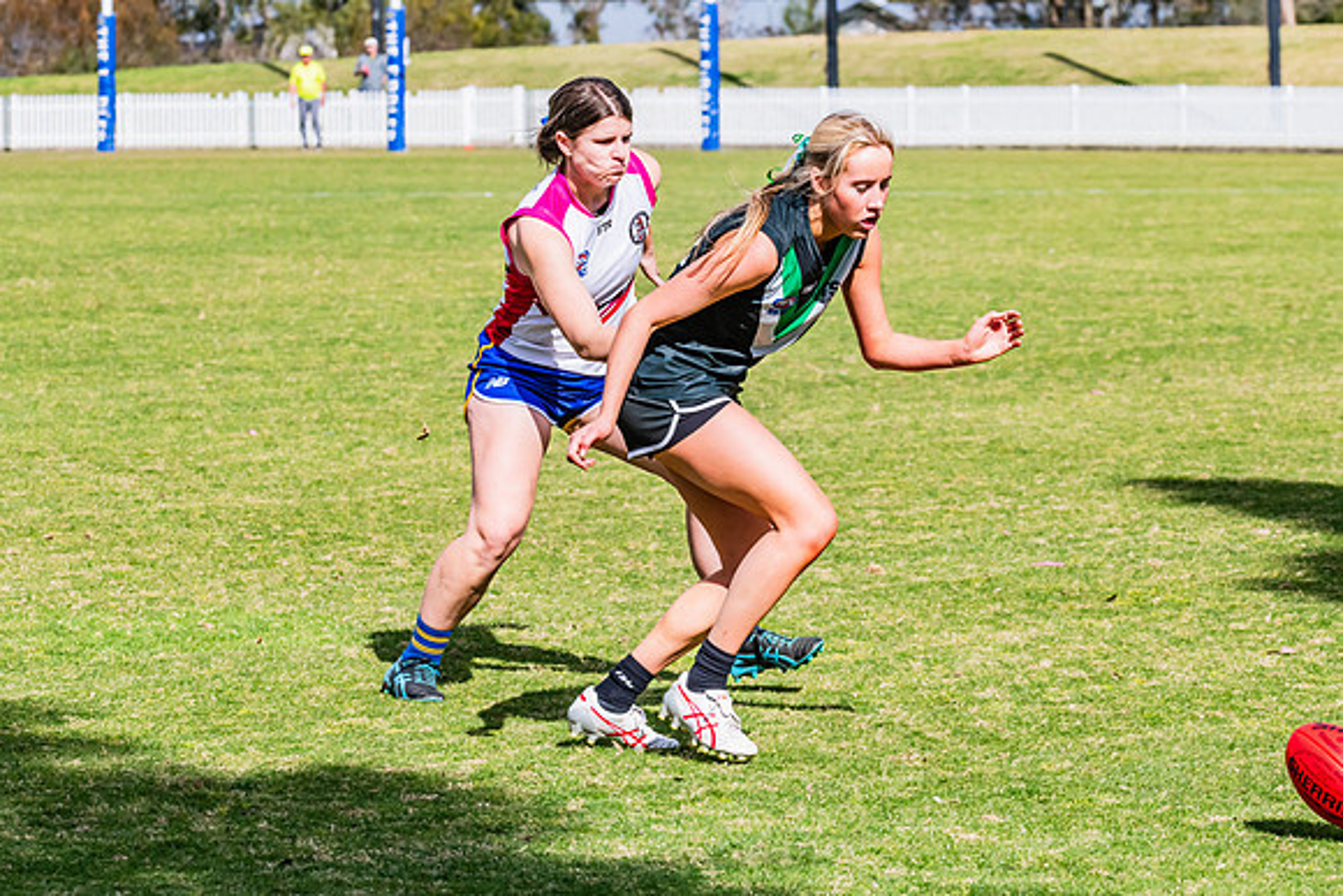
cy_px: 448
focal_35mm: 174
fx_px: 6489
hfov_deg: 11.8
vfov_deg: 7.9
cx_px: 663
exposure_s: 1/1250
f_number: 13
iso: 800
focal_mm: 170
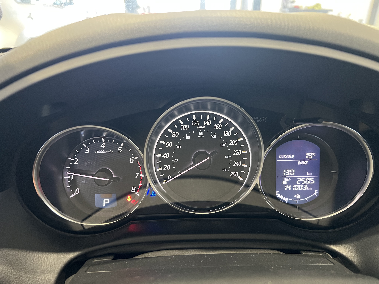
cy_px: 142
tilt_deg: -26.6
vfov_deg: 53.1
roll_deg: -0.2
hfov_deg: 67.3
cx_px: 190
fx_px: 285
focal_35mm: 26
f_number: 1.5
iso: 500
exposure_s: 1/48
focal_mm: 5.7
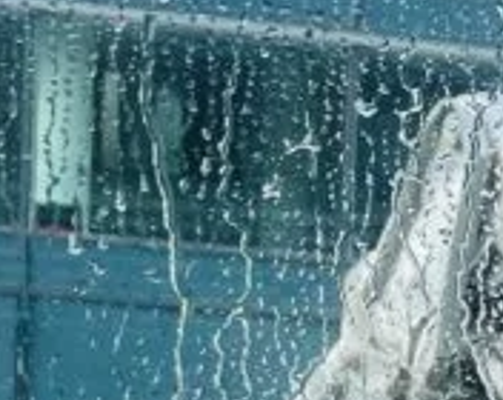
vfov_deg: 10.2
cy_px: 534
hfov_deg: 10.3
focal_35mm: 148
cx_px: 1389
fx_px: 2198
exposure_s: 1/651
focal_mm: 4.2
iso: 32
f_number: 1.6
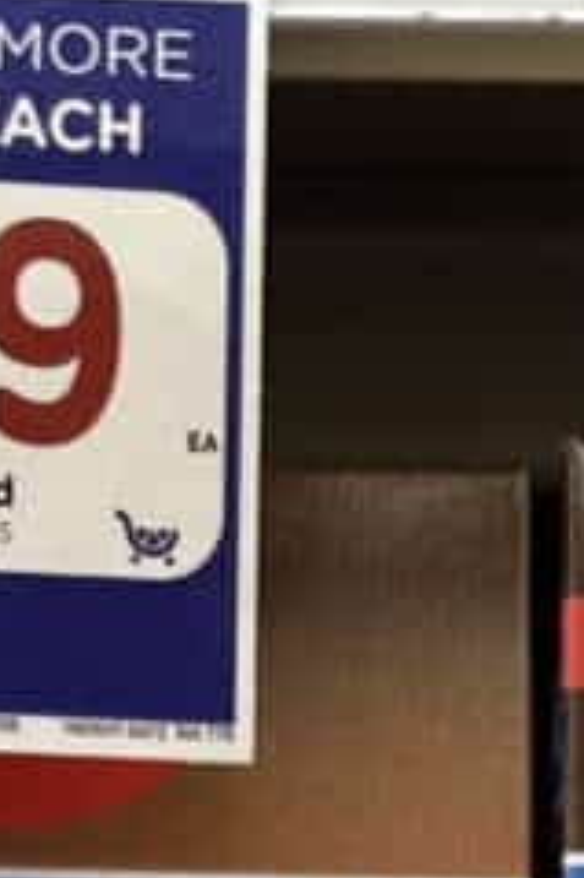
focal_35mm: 107
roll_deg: +0.3
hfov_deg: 12.7
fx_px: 2607
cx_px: 511
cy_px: 1804
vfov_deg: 15.1
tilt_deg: -5.9
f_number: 1.78
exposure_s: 1/61
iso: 100
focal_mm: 6.86
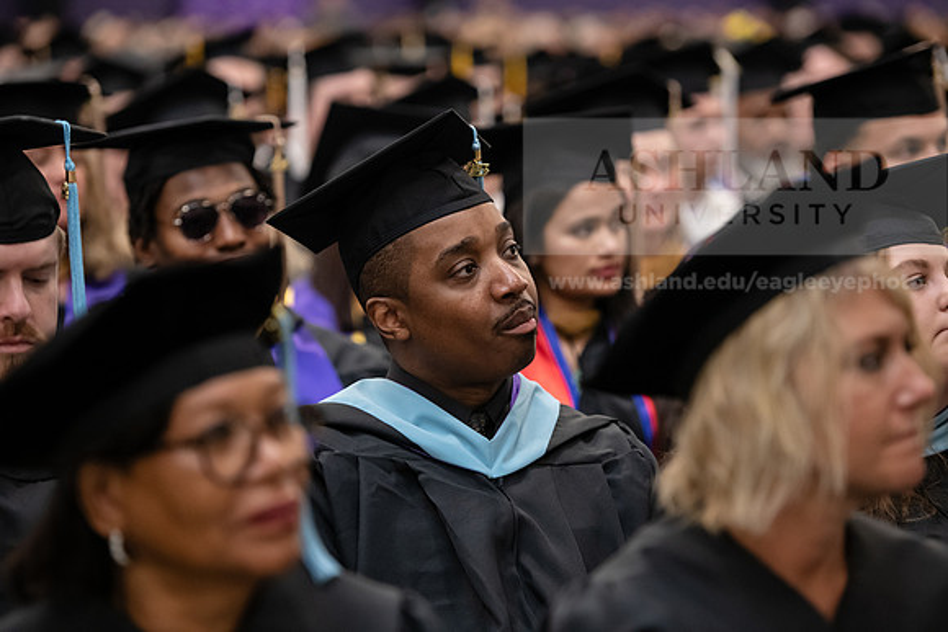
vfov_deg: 10.2
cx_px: 474
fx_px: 3556
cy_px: 316
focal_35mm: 135
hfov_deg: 15.2
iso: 2500
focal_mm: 135
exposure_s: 1/200
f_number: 3.2
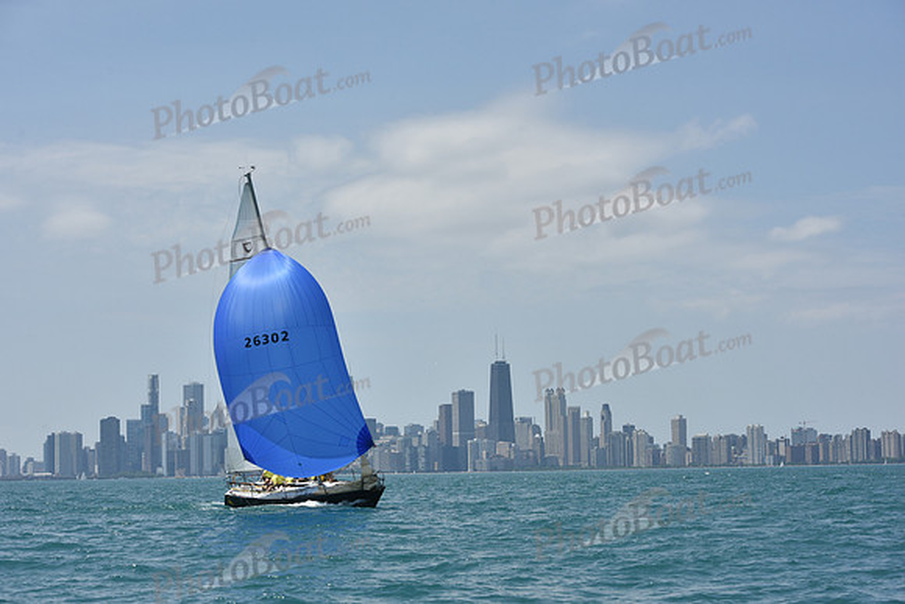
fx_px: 1760
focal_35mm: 70
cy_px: 302
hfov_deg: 28.8
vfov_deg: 19.5
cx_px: 452
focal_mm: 70
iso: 250
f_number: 9
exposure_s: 1/1250
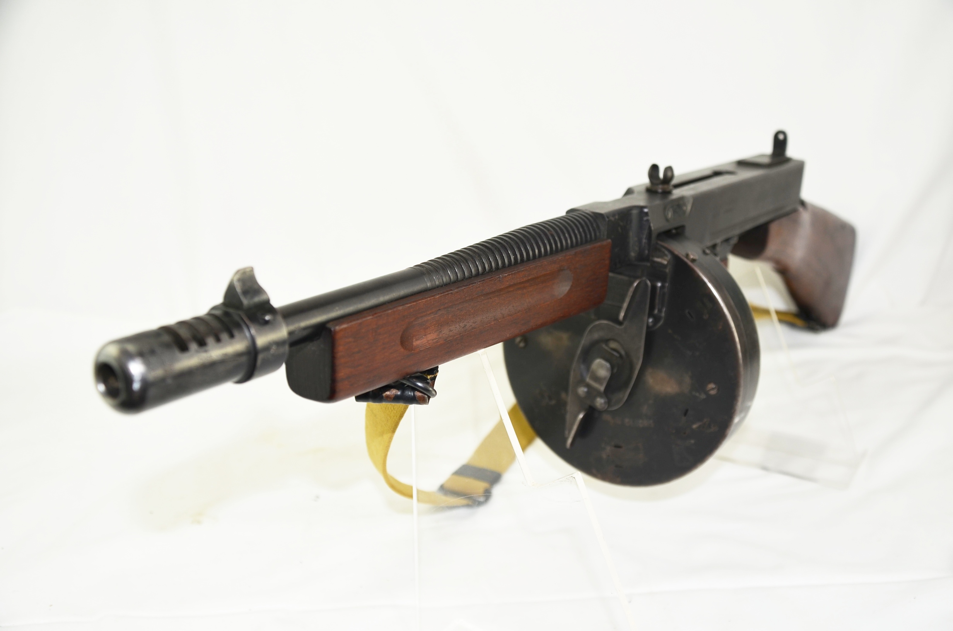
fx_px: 1030
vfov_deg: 34.1
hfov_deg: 49.6
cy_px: 316
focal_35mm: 39
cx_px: 476
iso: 100
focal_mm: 26
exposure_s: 1/250
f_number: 4
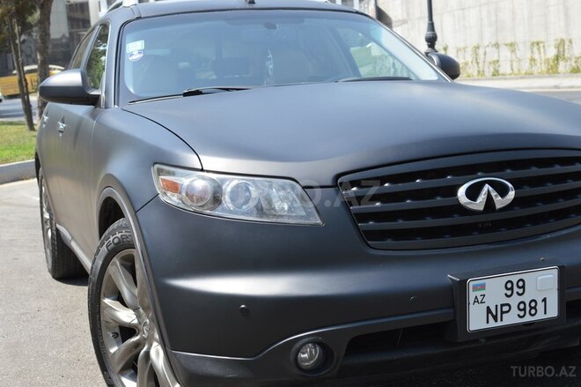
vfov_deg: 25.7
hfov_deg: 37.9
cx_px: 290
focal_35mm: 52
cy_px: 194
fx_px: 847
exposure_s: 1/200
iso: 100
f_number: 6.3
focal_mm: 35
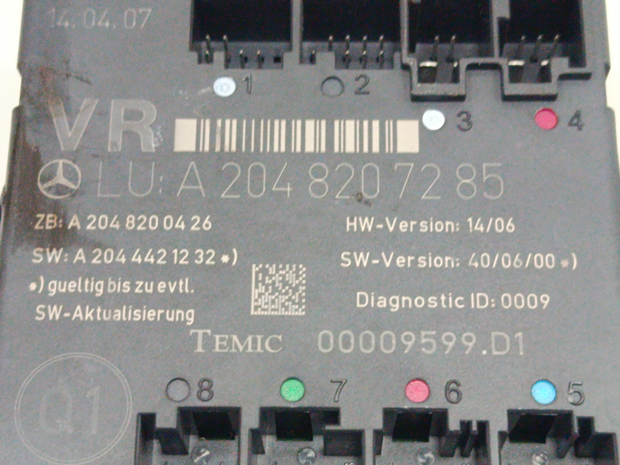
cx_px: 310
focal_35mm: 73
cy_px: 232
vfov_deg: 20.2
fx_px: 1307
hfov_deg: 26.7
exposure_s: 1/33.3
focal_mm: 5.24
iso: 1201
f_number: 1.7
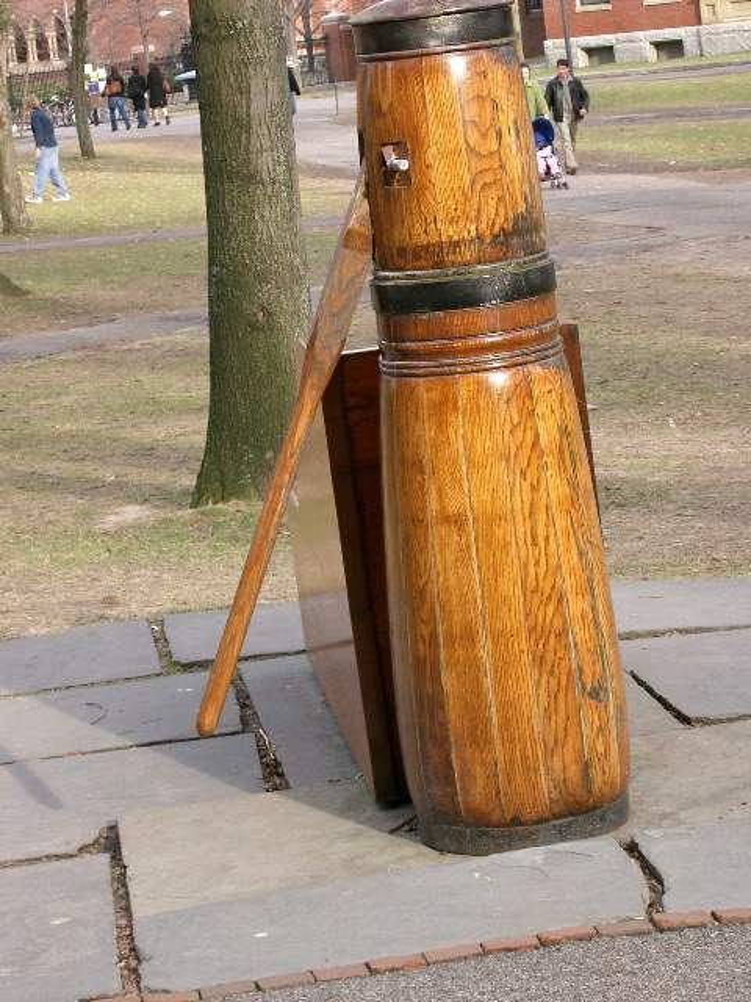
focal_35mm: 99
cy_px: 501
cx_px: 376
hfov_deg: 14.9
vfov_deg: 19.8
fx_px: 2864
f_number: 4.5
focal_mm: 20.3
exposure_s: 1/125
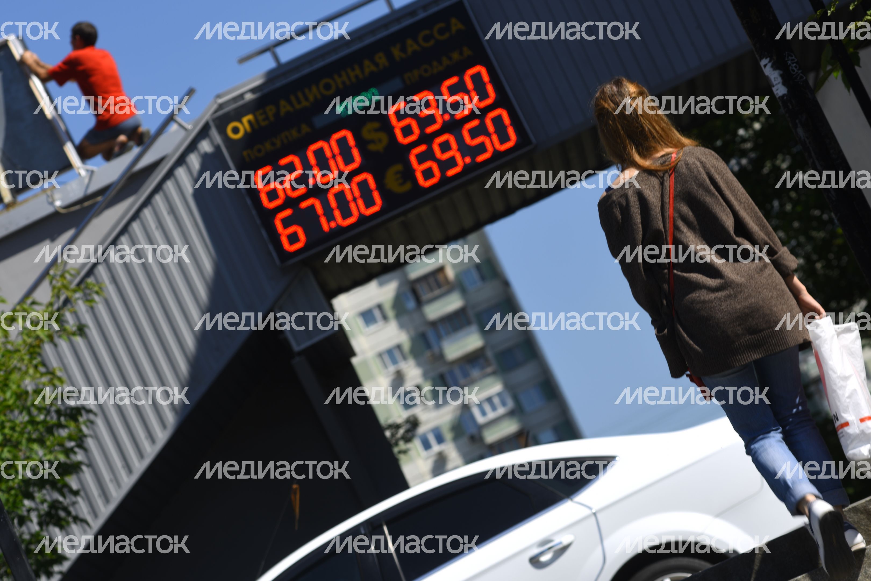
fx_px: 3266
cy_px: 290
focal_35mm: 135
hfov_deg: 15.2
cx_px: 436
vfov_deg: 10.2
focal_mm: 135
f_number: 7.1
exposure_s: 1/125
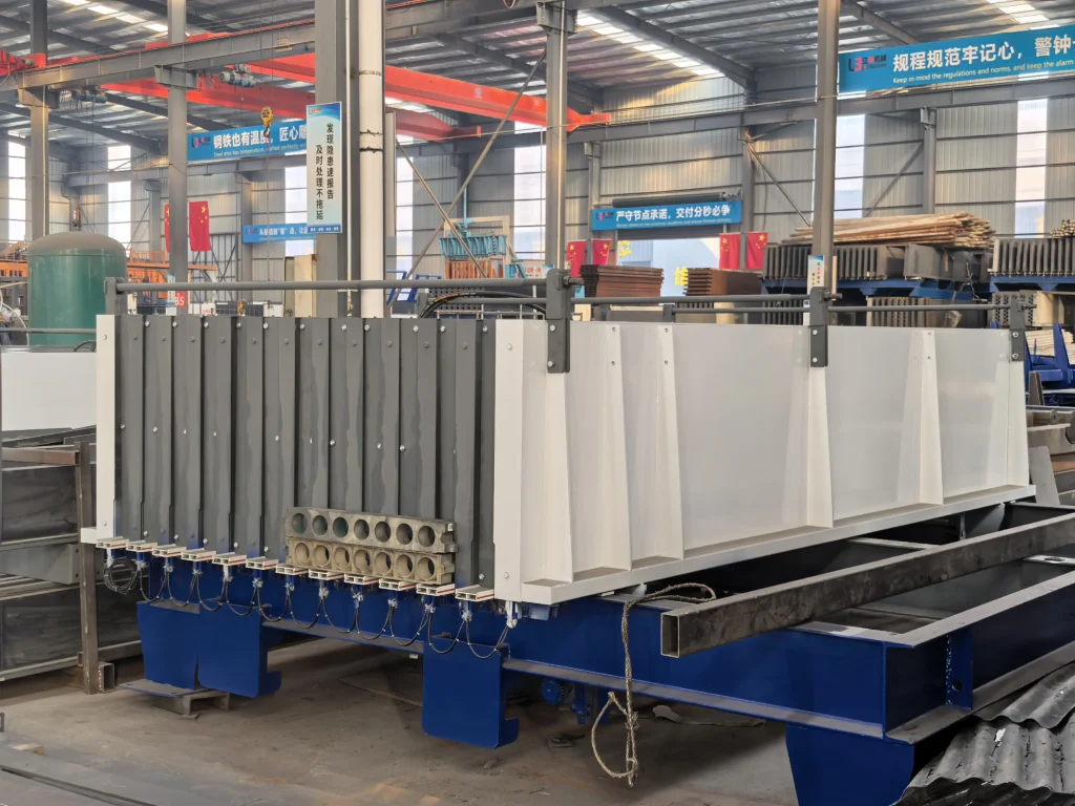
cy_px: 403
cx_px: 538
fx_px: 1460
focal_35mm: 47
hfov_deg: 40.4
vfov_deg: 30.9
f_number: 1.4
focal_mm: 6.98
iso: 50
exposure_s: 1/100
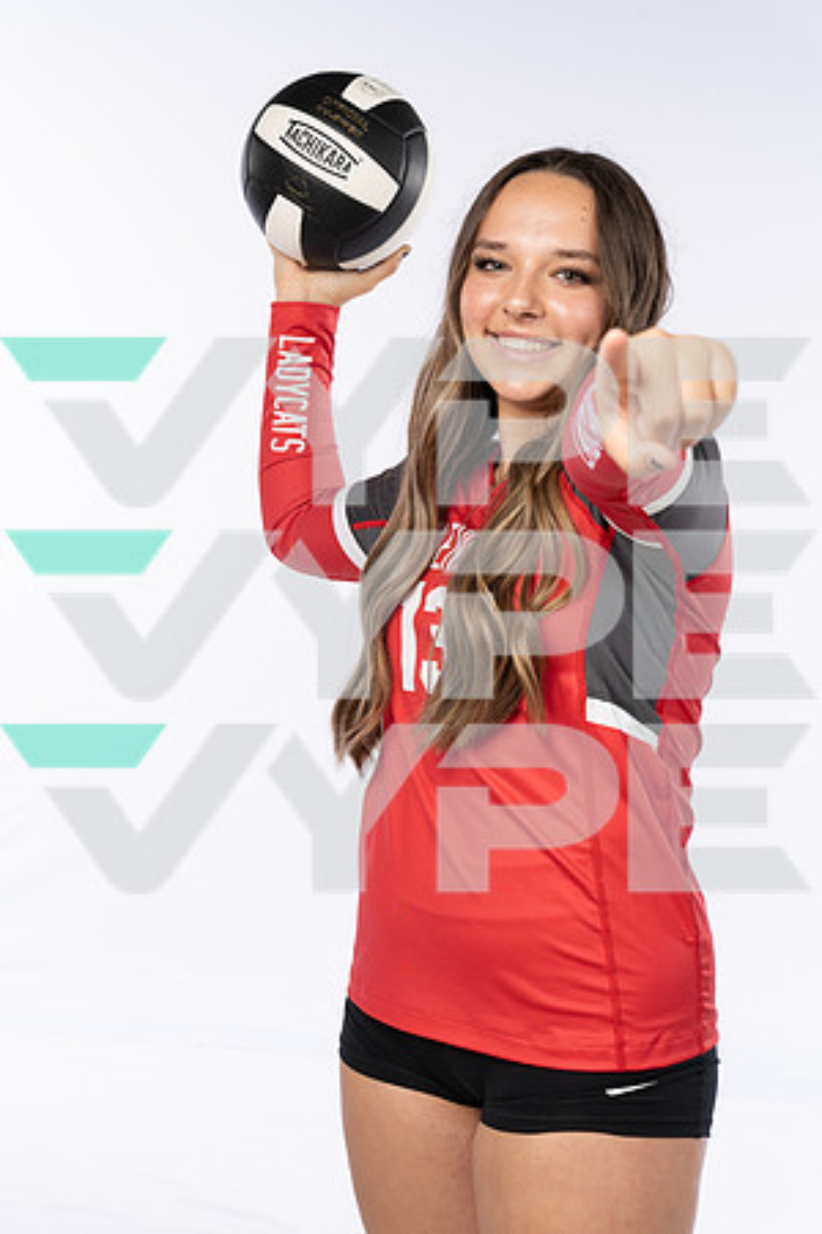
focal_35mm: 60
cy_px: 617
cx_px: 411
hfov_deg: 22.6
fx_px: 2055
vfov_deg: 33.4
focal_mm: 60
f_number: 7.1
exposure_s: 1/250
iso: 200
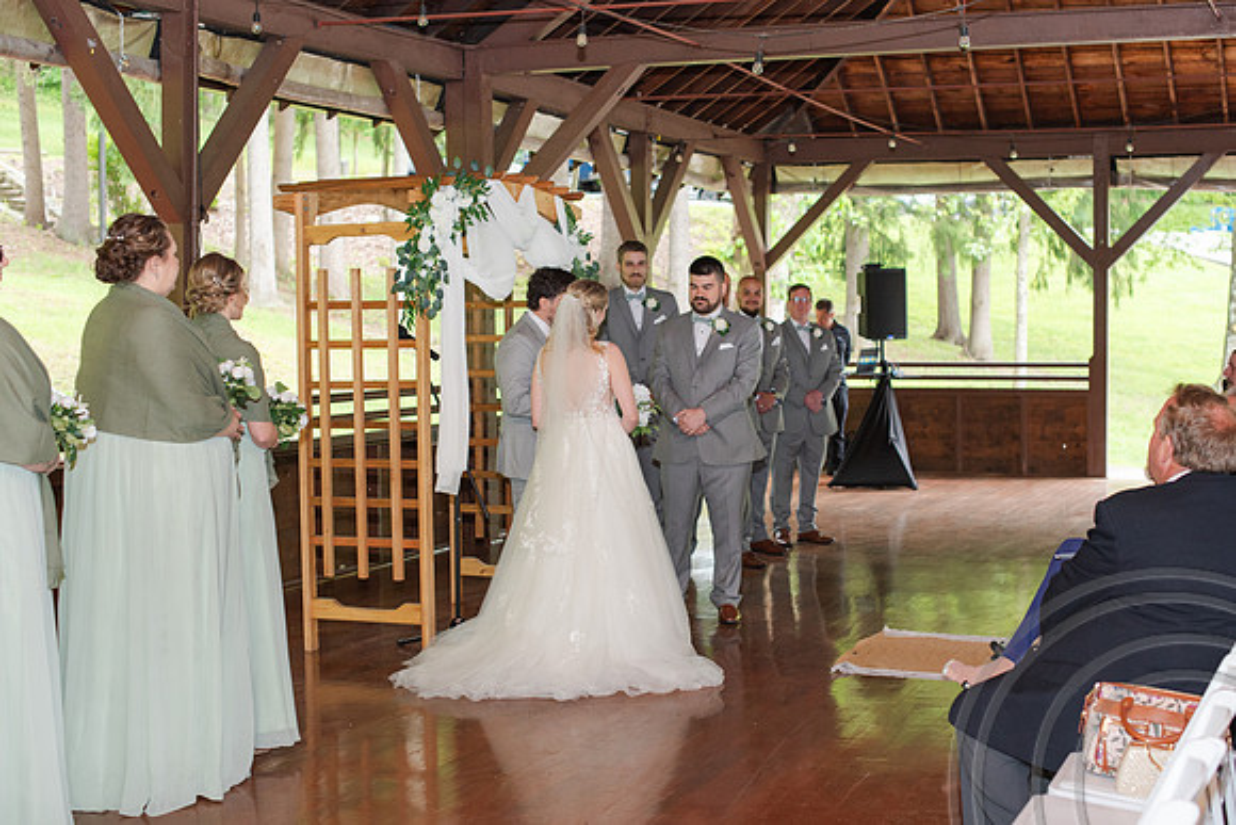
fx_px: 1821
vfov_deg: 25.5
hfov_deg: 37.5
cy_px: 413
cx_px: 641
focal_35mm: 53
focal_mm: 50
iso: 800
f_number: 3.5
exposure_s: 1/200
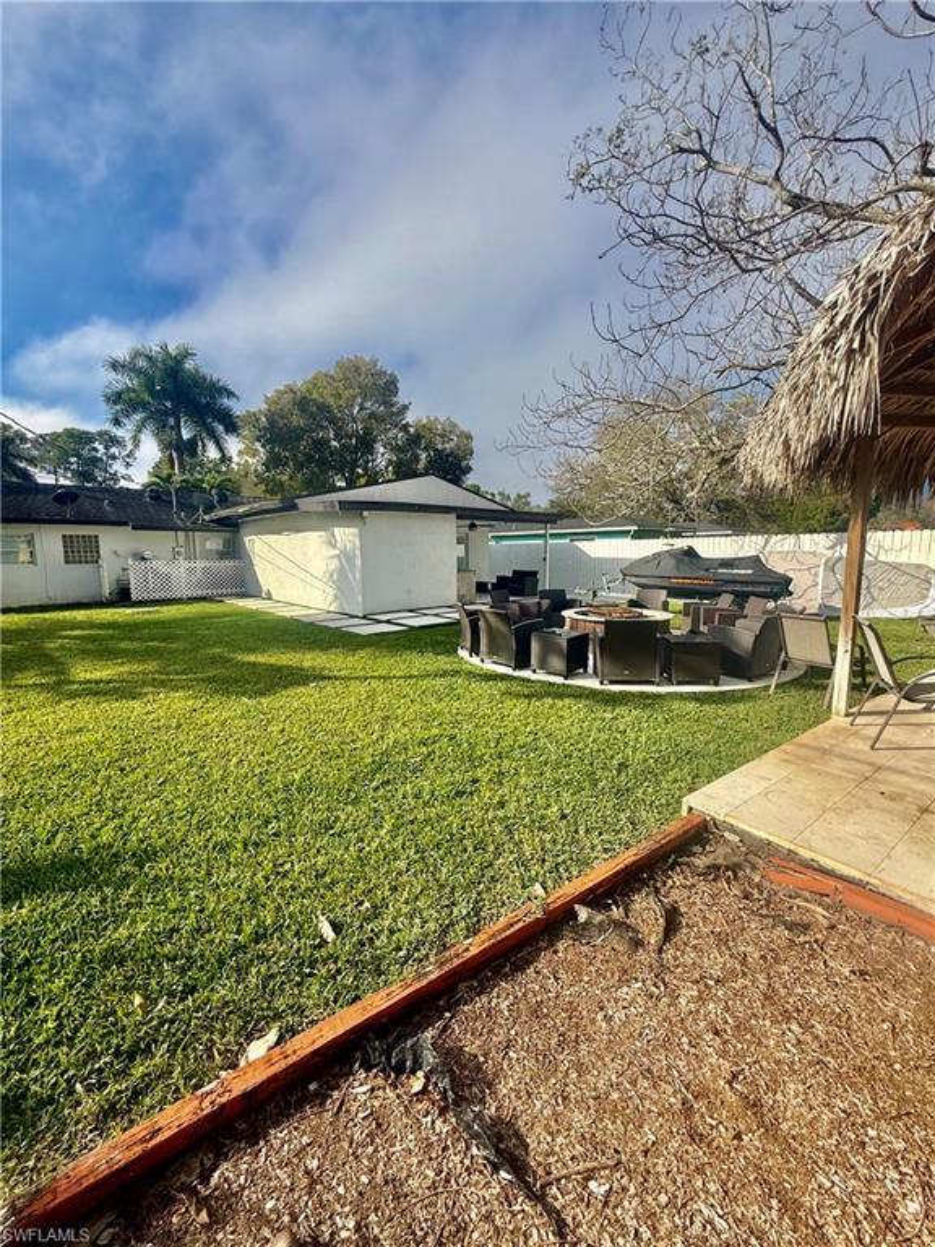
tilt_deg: -5.6
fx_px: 504
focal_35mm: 14
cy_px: 624
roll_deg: +0.3
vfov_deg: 102.1
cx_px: 468
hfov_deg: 85.7
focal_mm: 2.22
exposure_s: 1/1848
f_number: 2.2
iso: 50
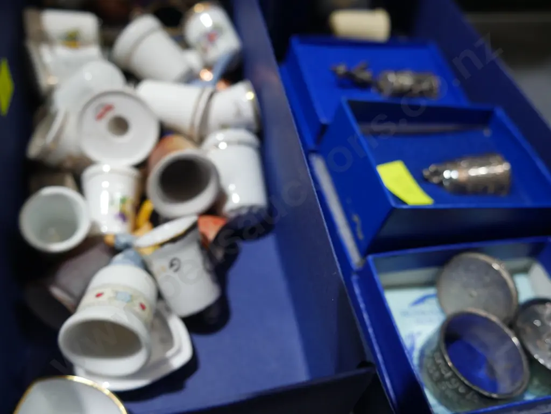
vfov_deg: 44.2
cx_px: 276
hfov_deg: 56.8
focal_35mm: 32
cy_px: 207
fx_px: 510
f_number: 3.6
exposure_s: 1/60
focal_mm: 16
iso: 250
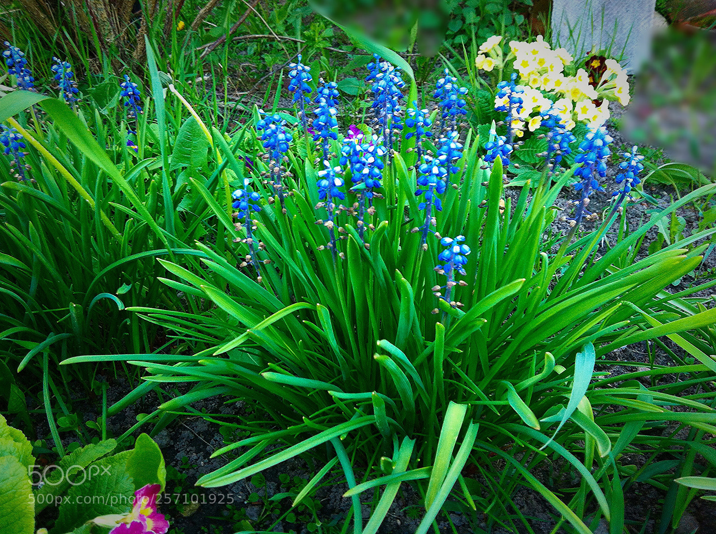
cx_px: 358
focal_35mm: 35
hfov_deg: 52.7
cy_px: 267
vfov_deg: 40.6
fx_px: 723
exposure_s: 1/15
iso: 100
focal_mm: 3.85
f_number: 2.8
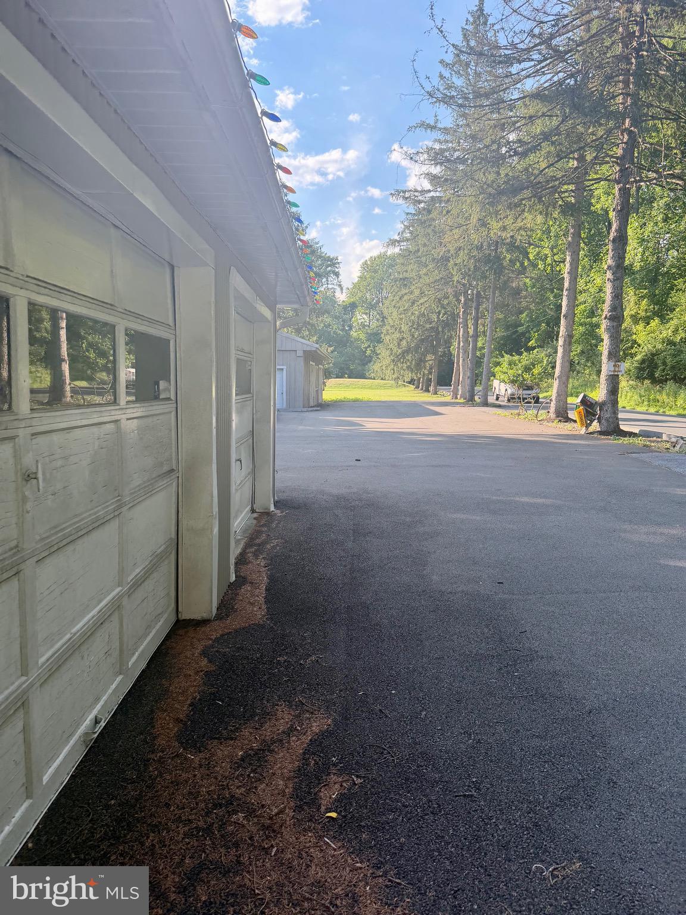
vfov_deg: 71.6
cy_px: 458
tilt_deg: -4.7
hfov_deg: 56.8
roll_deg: -1.4
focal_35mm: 24
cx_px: 343
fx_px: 634
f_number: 1.78
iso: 100
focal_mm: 6.76
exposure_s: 1/796
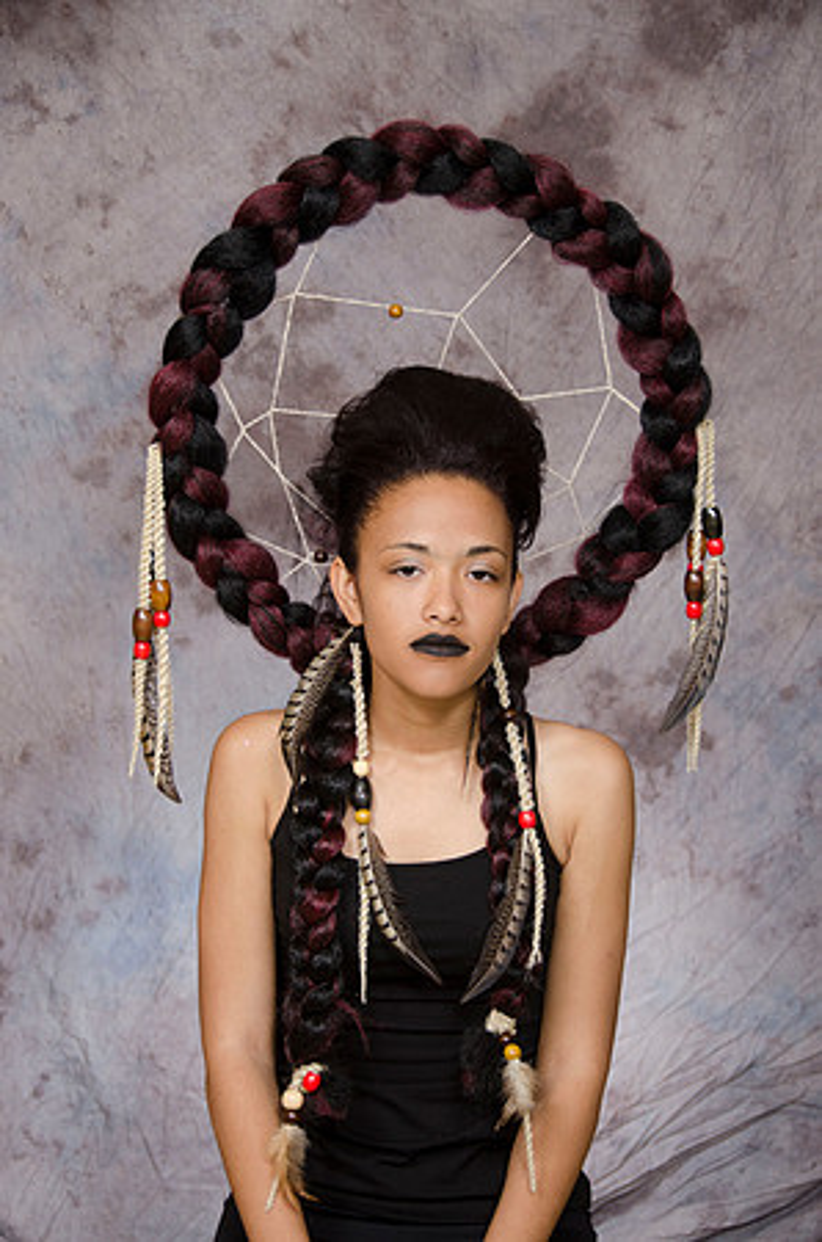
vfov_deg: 24.7
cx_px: 411
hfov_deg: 16.5
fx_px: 2839
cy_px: 621
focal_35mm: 82
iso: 200
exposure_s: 1/125
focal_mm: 55
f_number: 5.6
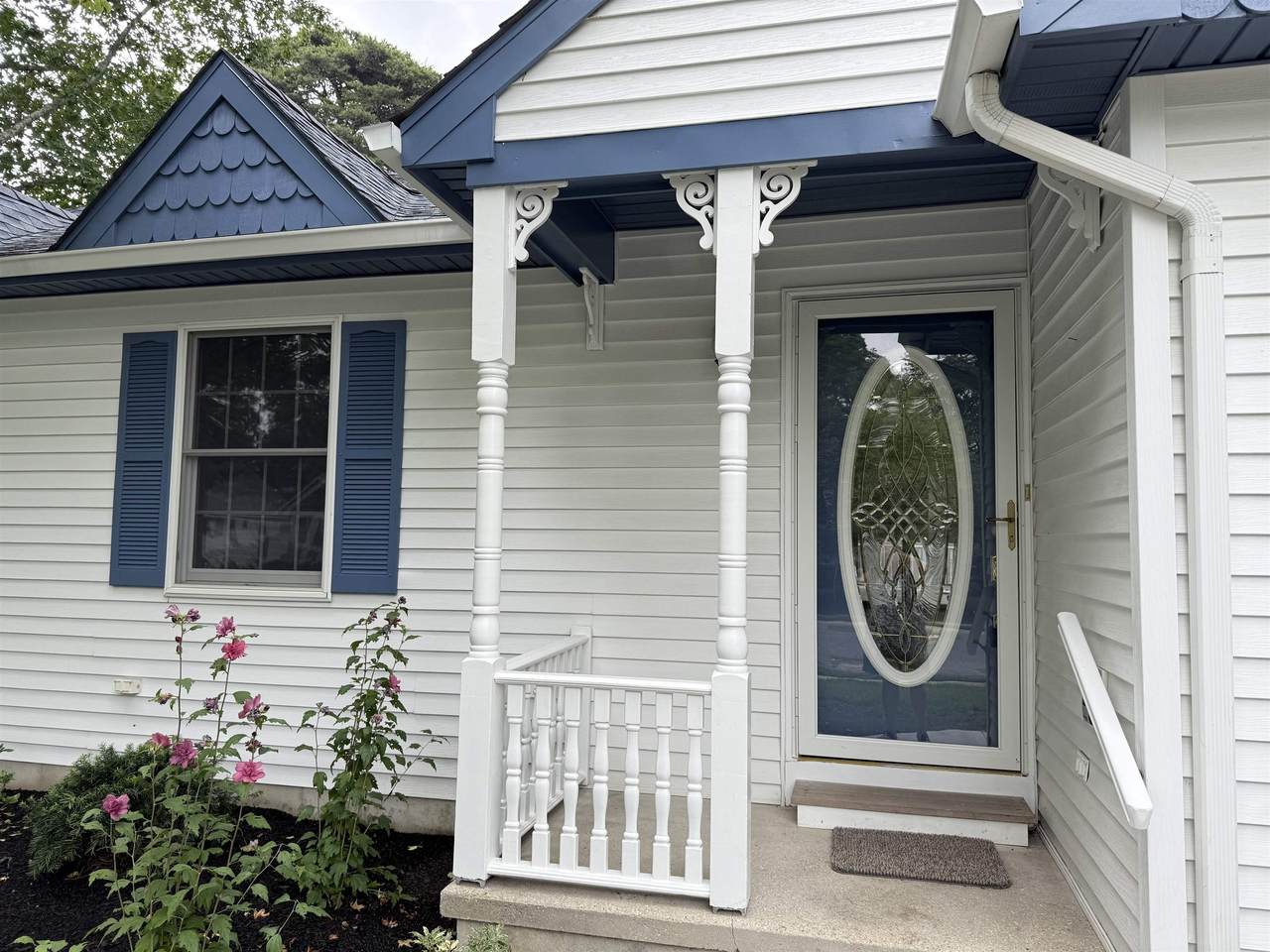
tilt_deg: +4.0
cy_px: 476
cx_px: 635
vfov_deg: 56.8
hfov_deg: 71.6
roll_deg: -1.0
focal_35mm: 24
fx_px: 881
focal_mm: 6.76
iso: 80
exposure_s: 1/453
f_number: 1.78
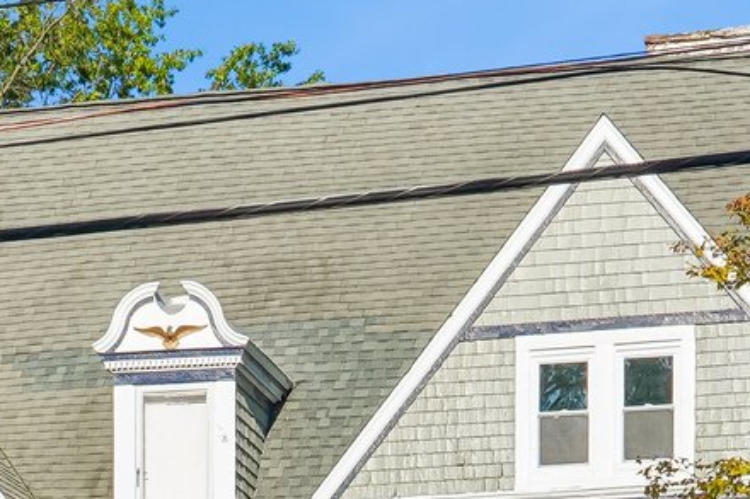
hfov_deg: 11.6
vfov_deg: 7.5
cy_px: 900
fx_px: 3686
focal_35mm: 177
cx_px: 121
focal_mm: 38
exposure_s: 1/125
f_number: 11
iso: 100
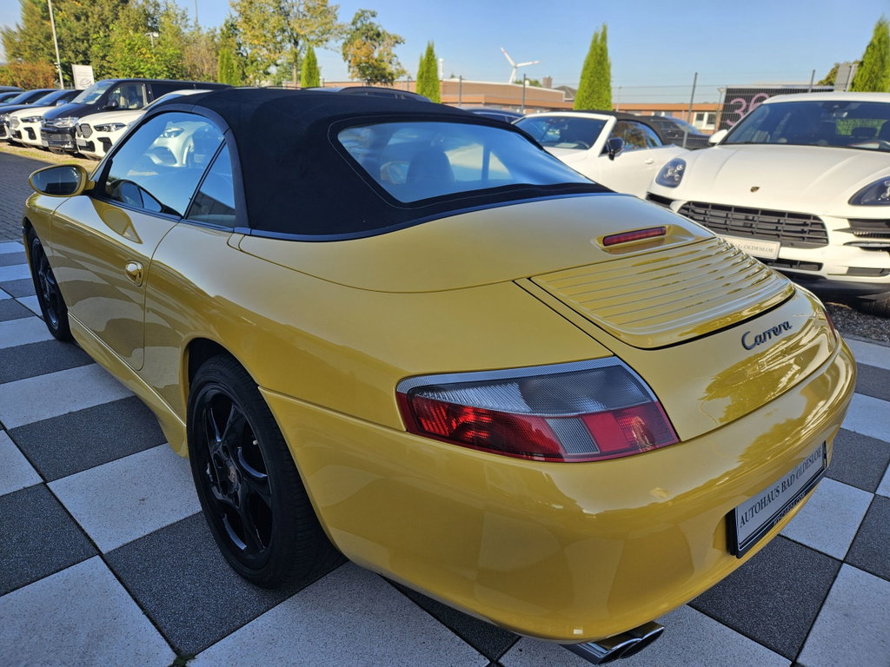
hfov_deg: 73.9
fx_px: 591
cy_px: 334
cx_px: 445
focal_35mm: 23
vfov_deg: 58.9
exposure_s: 1/934
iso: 25
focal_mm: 5.4
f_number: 1.8
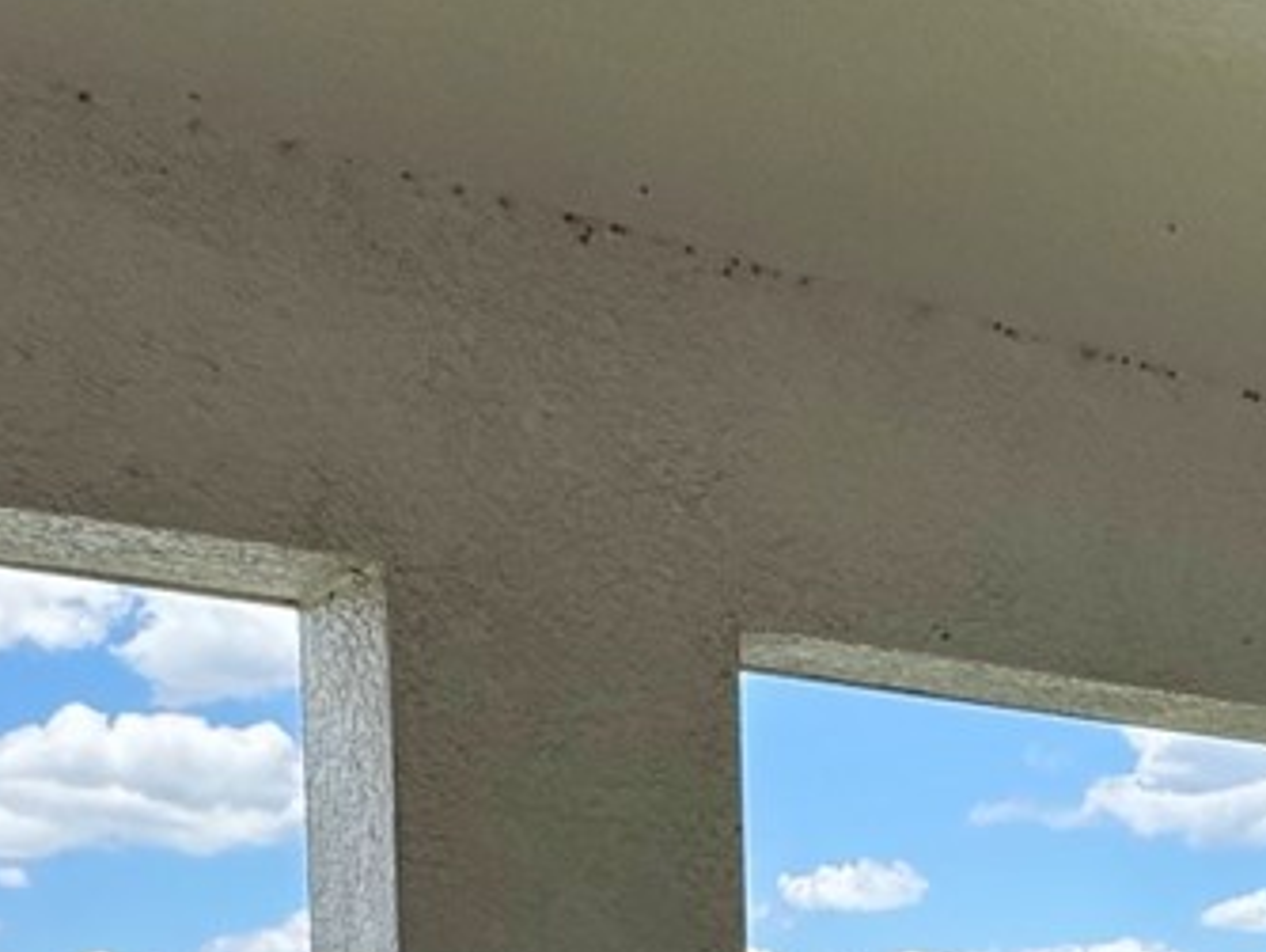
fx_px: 2452
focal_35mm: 67
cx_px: 1111
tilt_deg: -4.4
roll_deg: +0.1
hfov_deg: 28.0
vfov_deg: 19.6
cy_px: 1343
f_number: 2.2
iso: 40
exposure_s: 1/831
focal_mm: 2.22
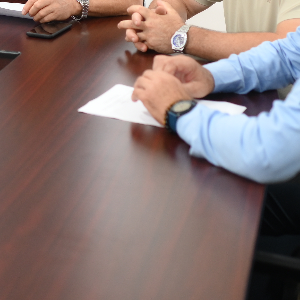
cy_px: -28
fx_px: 961
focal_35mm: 98
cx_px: 3
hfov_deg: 17.4
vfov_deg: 17.2
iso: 1000
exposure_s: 1/160
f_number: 2.2
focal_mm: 35
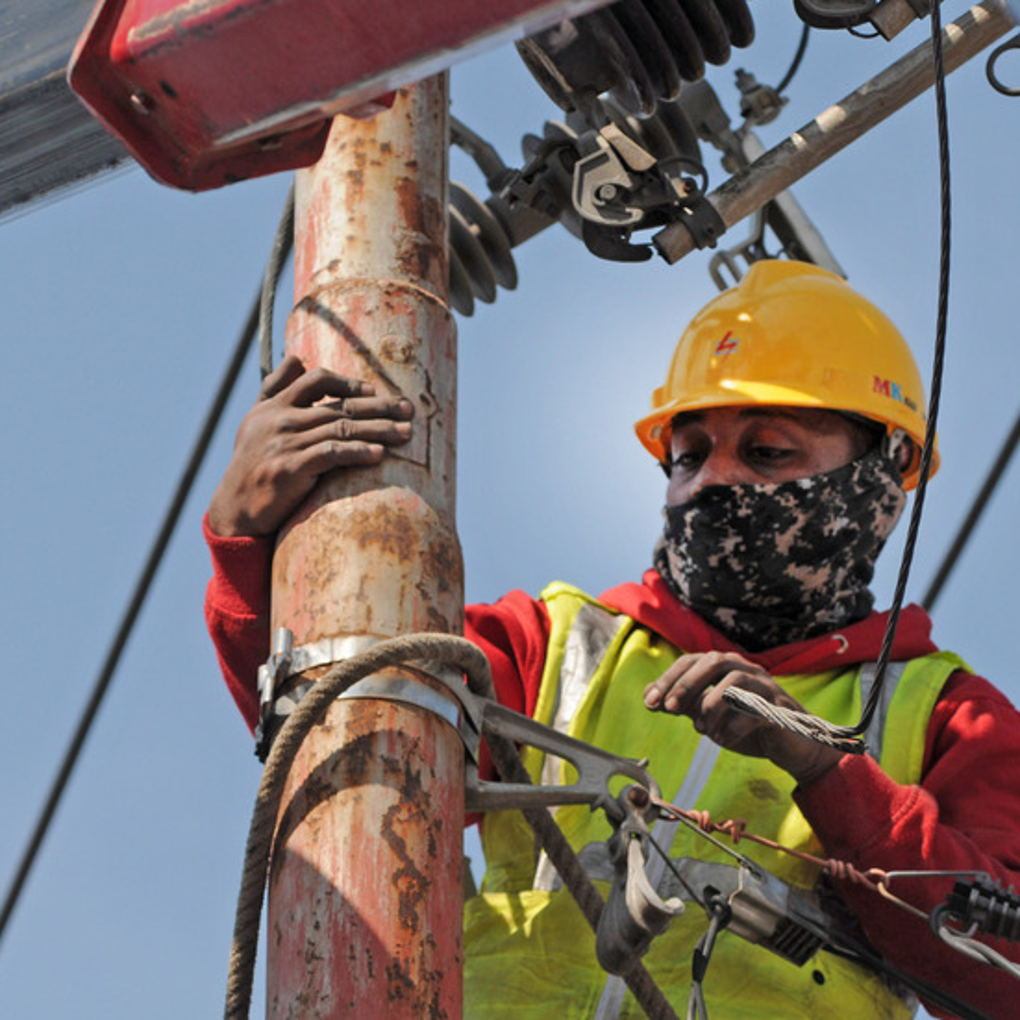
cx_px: 541
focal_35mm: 322
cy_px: 524
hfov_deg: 5.4
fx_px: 10726
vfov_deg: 5.4
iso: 250
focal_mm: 145
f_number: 5.6
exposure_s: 1/1000
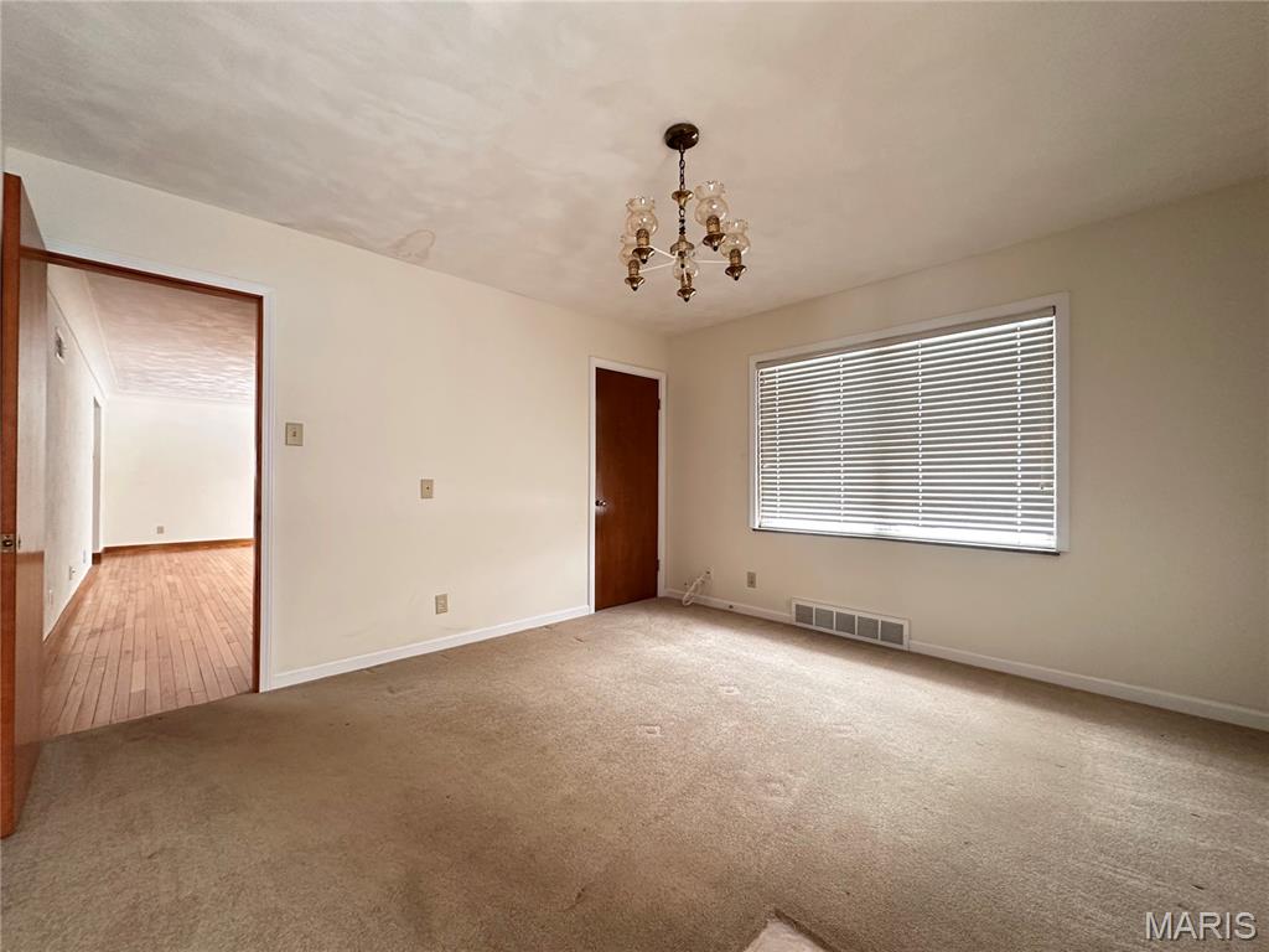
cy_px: 476
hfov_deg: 102.1
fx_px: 513
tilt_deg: +0.8
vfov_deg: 85.7
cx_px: 634
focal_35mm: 14
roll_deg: -0.3
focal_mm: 2.22
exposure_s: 1/60
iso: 320
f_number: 2.2
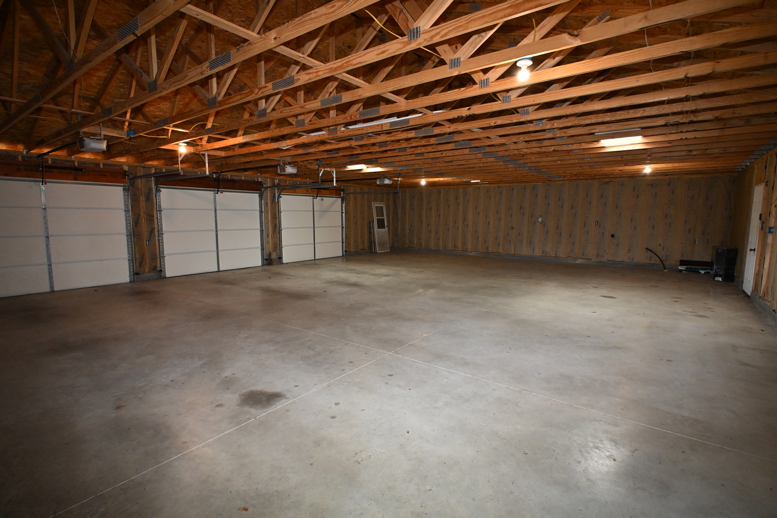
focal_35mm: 18
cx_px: 388
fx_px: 388
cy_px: 259
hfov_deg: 90.0
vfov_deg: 67.4
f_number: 4
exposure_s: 1/60
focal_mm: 12
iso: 1250
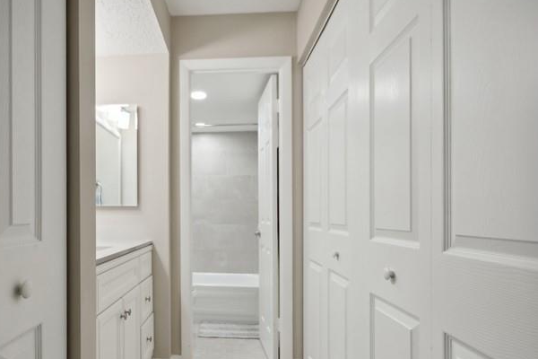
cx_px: 190
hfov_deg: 81.8
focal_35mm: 20
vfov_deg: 61.0
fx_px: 299
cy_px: 228
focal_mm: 10
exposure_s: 1/80
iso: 200
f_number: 4.5
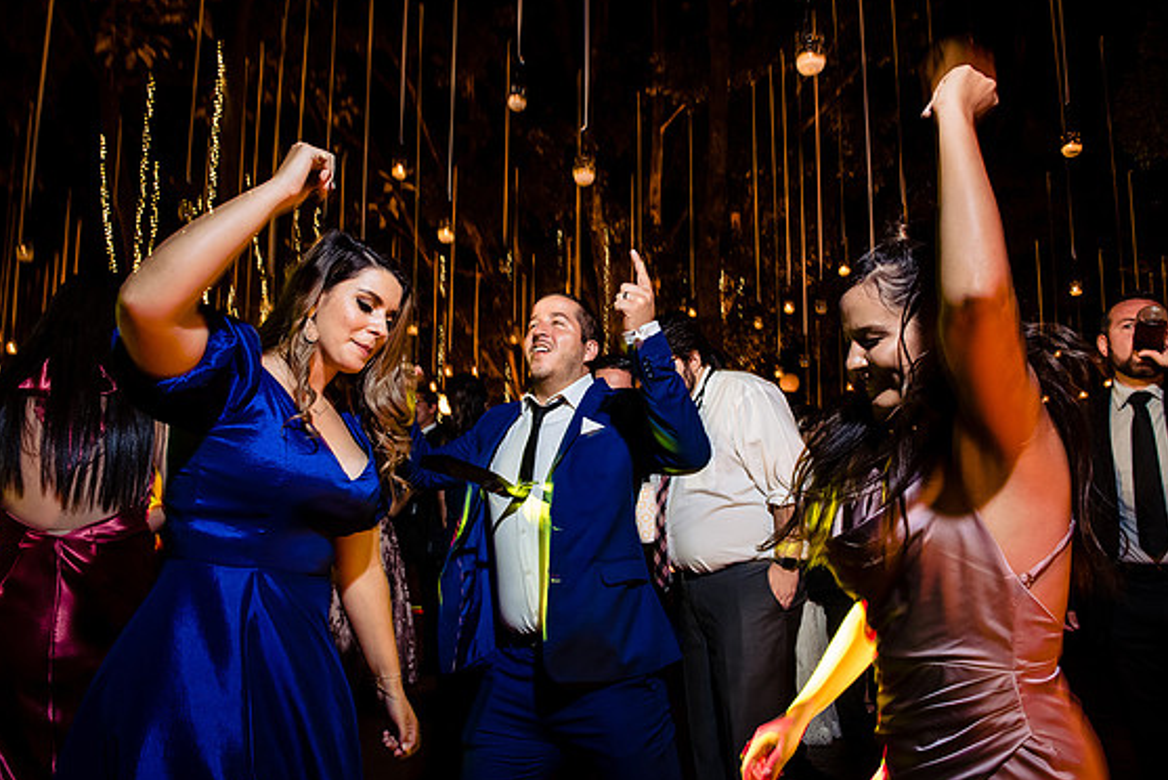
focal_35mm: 25
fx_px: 811
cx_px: 581
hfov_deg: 71.5
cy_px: 391
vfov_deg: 51.3
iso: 2000
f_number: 7.1
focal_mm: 24
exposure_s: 1/30
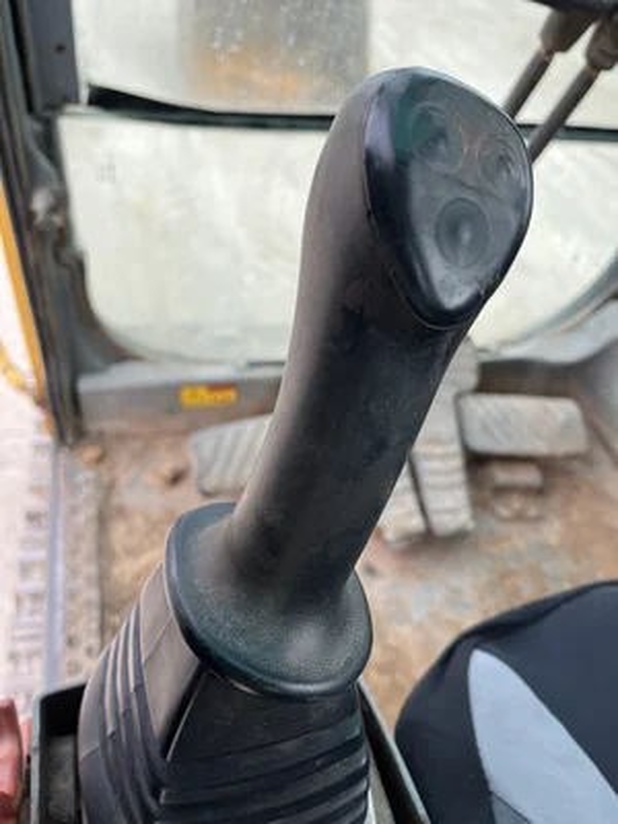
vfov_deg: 67.3
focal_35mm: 26
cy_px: 412
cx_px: 309
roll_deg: -11.3
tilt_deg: -43.6
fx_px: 619
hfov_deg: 53.1
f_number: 1.6
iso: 50
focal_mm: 5.1
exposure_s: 1/493
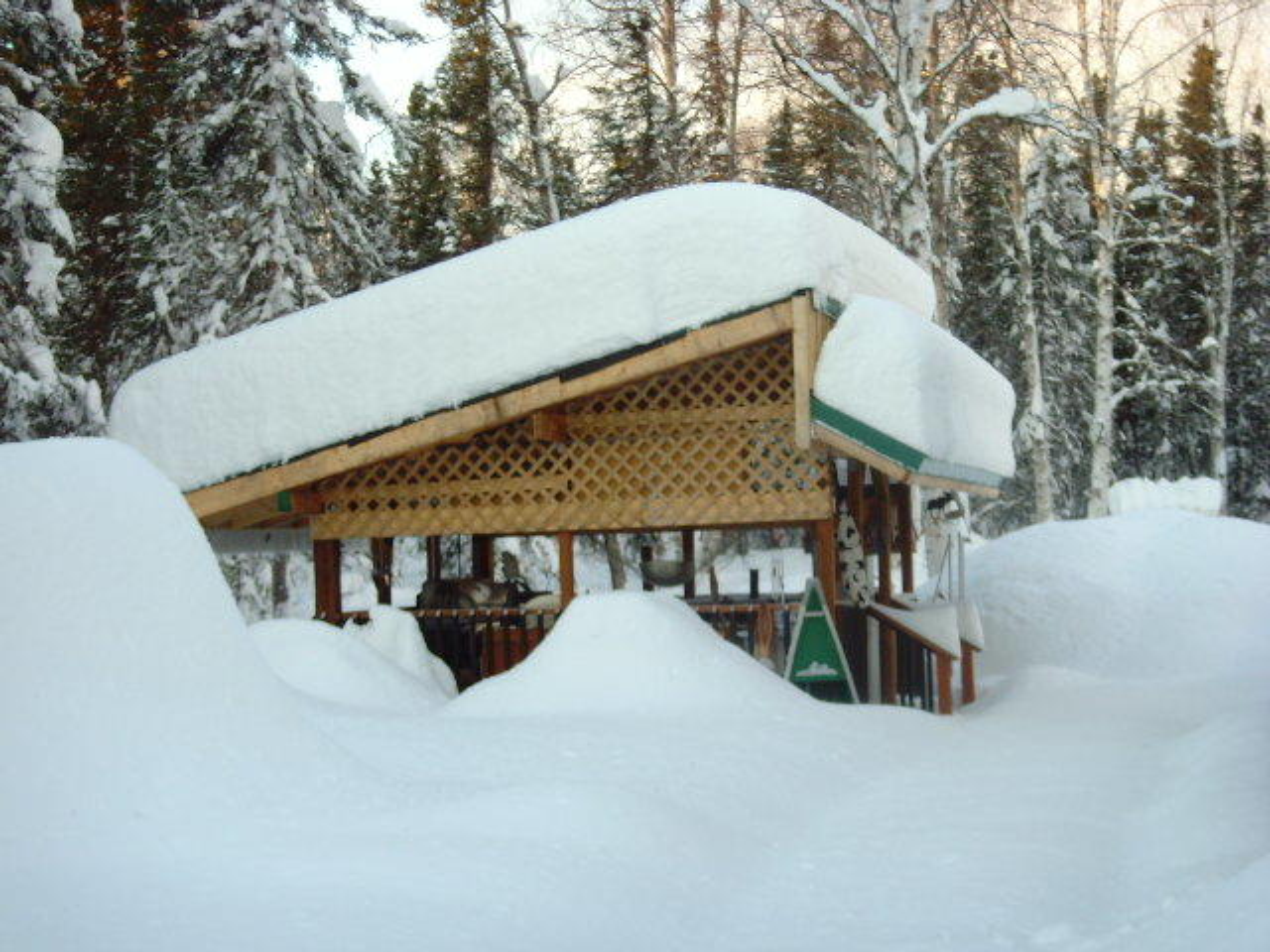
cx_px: 635
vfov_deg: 21.0
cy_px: 476
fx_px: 2568
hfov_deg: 27.8
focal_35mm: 70
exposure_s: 1/60
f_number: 4.1
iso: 120
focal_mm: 11.8
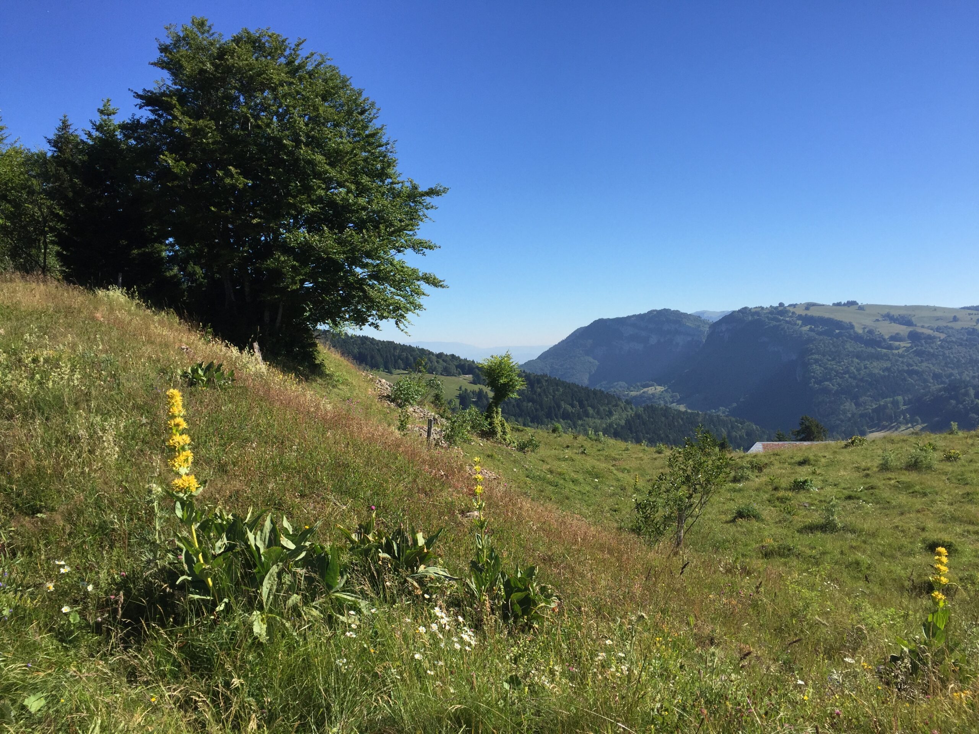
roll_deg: +1.2
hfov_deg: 61.7
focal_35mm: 29
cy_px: 367
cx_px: 490
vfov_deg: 48.2
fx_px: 820
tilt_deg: -1.5
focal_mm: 4.15
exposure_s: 1/1883
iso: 32
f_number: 2.2
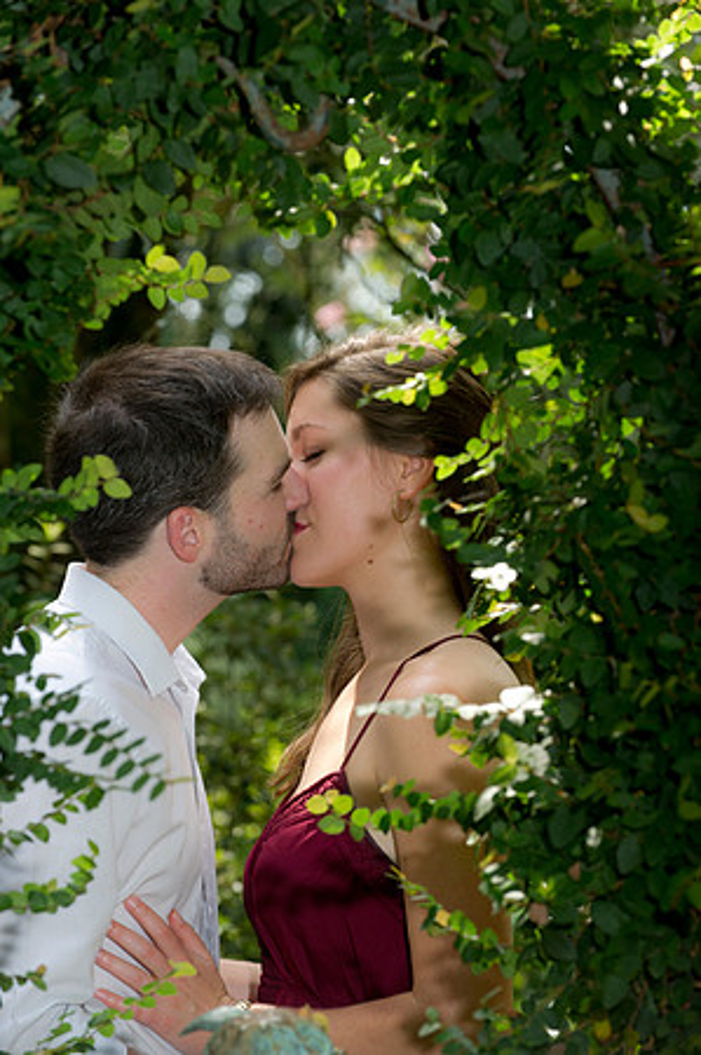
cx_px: 350
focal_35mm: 170
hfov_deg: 8.1
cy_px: 528
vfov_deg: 12.1
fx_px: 4977
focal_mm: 170
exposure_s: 1/200
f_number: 6.3
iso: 320
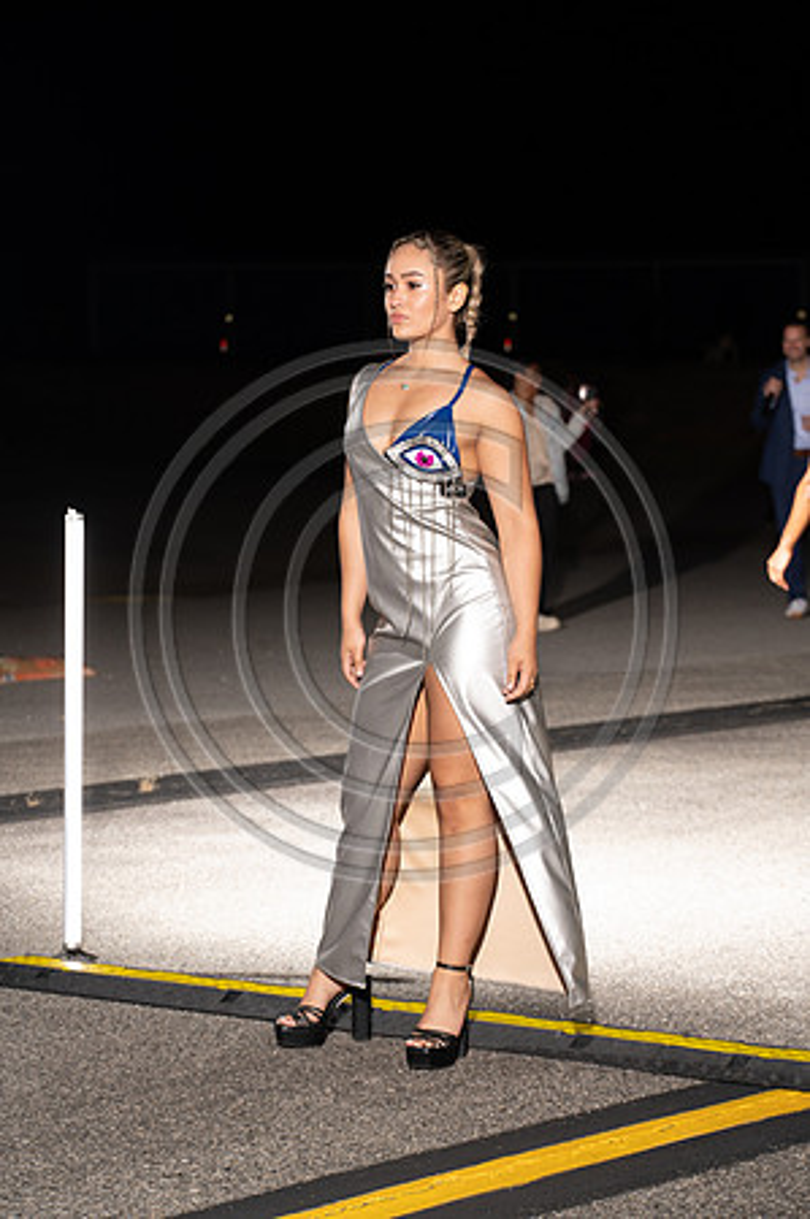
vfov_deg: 18.6
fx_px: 3721
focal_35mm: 110
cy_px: 610
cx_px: 405
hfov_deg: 12.4
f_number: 6.3
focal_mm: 110
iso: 1000
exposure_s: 1/200
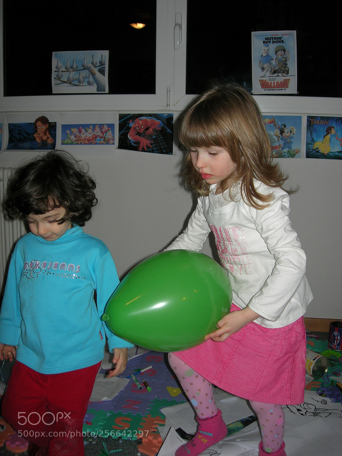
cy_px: 228
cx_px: 171
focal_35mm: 38
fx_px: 501
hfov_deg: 37.7
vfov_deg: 49.0
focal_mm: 7.8
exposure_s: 1/60.1
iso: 64
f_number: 2.8
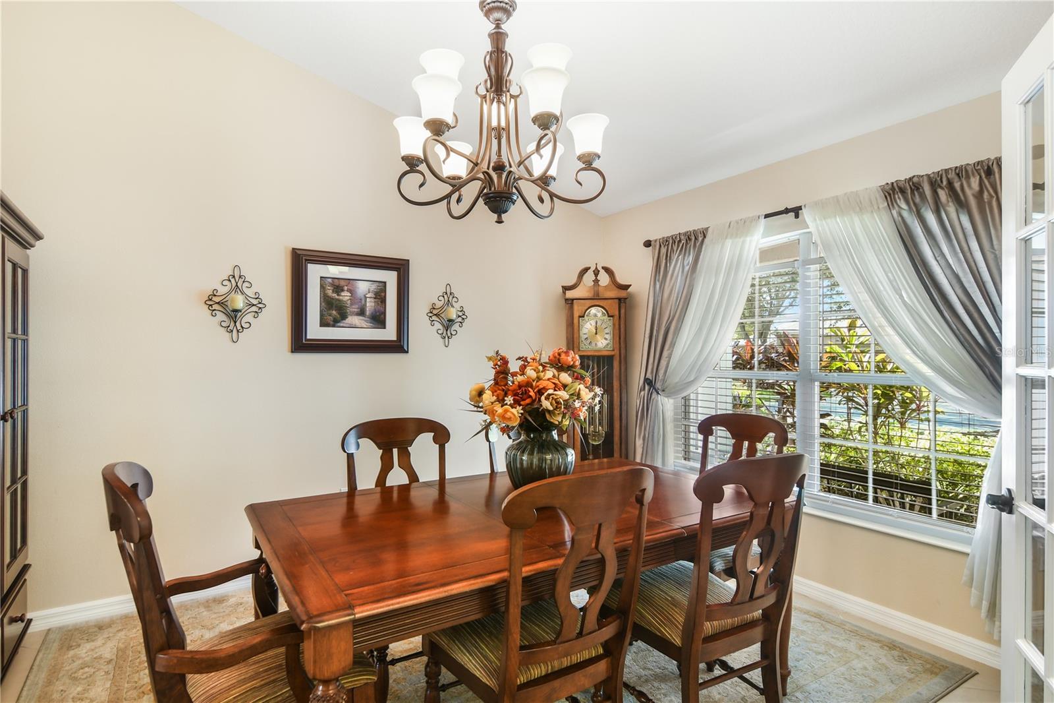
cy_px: 352
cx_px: 527
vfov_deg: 67.4
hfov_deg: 90.0
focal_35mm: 18
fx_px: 527
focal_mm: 12
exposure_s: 1/30
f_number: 6.3
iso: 250
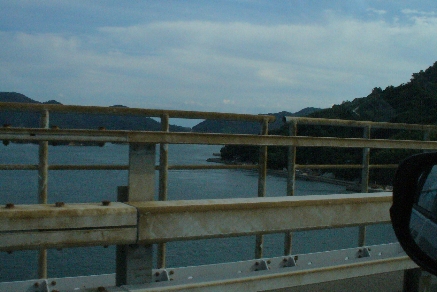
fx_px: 546
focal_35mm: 45
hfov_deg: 43.5
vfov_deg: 29.9
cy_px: 156
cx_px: 191
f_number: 5.6
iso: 400
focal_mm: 6.1
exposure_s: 1/2000
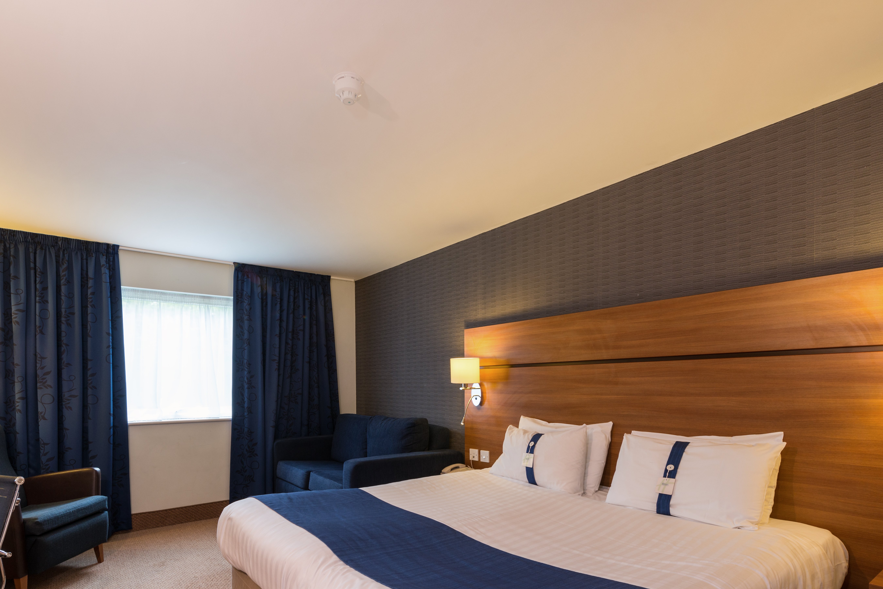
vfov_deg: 62.9
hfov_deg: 86.7
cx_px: 402
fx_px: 466
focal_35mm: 19
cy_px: 394
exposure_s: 1/10
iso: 200
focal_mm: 14
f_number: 8
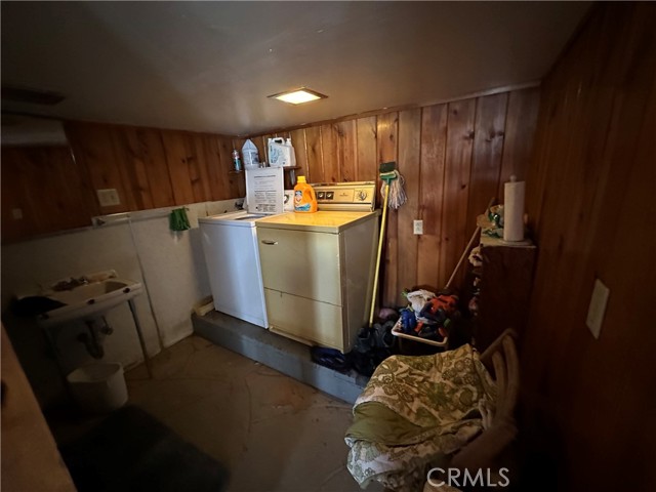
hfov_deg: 102.1
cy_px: 246
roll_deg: +3.0
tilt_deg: -15.3
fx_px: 265
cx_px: 328
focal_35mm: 14
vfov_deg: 85.7
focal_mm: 2.22
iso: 1250
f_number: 2.2
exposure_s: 1/40
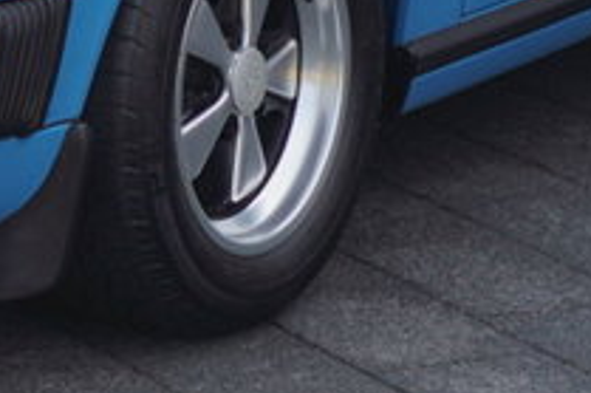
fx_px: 4223
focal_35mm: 257
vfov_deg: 5.3
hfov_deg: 7.9
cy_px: -295
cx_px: -71
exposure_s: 1/1250
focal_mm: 35
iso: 160
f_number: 3.2
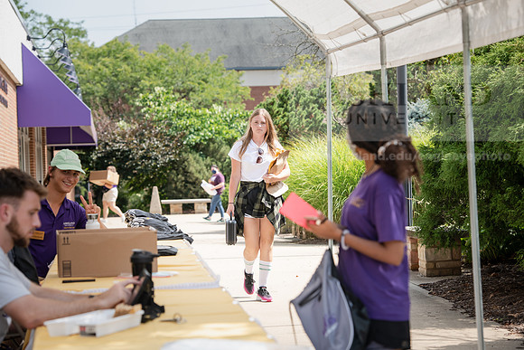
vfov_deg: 12.2
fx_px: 1631
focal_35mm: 112
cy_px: 175
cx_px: 262
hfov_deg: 18.3
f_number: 5.6
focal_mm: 112
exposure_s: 1/640
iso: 400
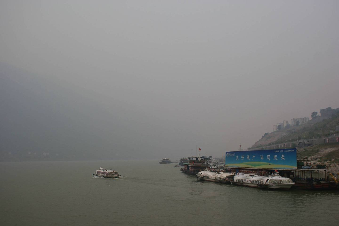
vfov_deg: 34.2
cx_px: 170
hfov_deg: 49.6
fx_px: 367
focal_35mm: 39
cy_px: 113
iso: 100
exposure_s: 1/50
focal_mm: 26
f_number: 5
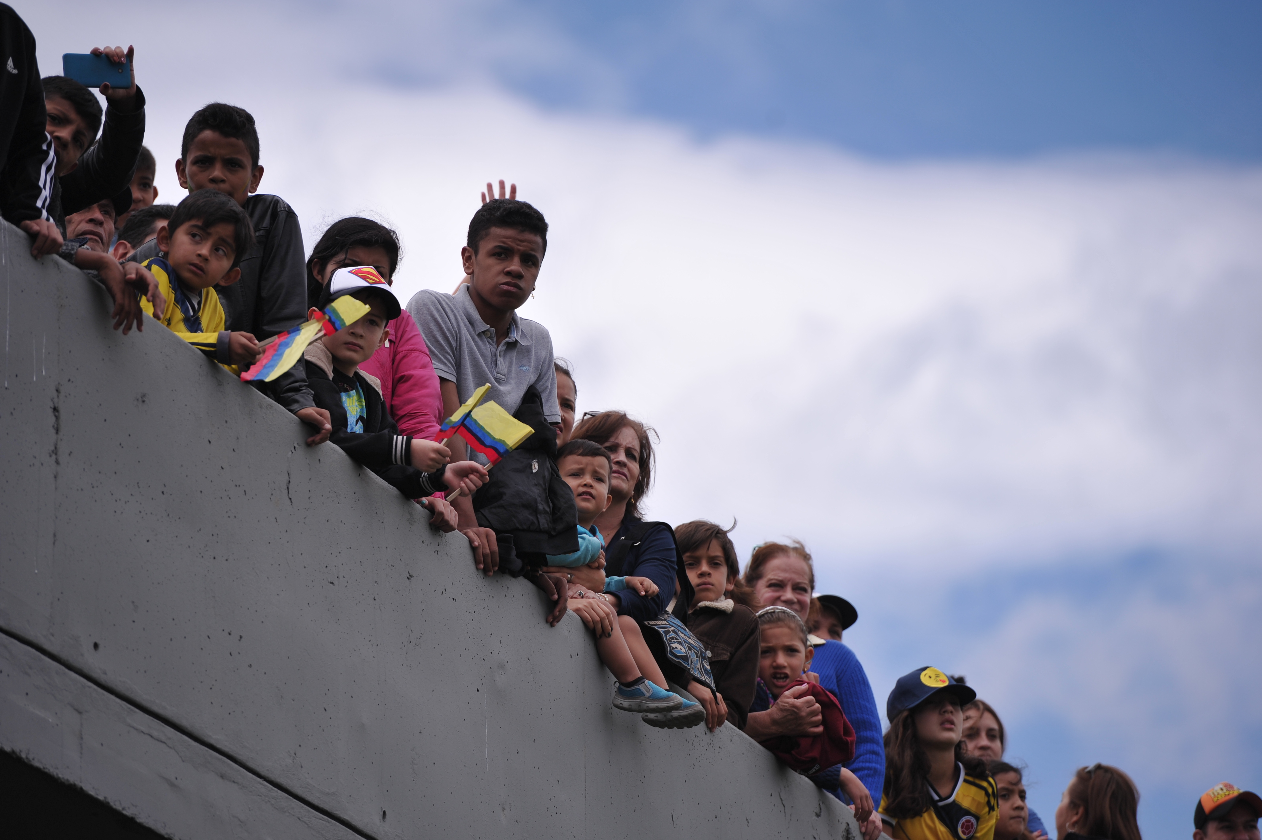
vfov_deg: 6.9
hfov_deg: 10.3
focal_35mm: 200
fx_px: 7007
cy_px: 420
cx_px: 631
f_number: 3.5
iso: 250
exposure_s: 1/3200
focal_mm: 200
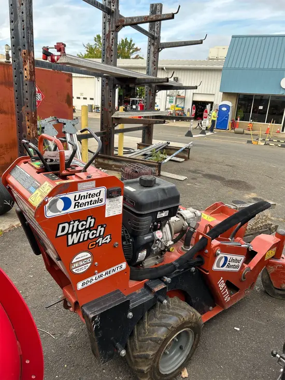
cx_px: 142
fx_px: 285
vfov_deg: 67.3
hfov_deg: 53.1
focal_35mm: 26
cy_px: 190
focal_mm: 5.7
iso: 50
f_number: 1.5
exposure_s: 1/639
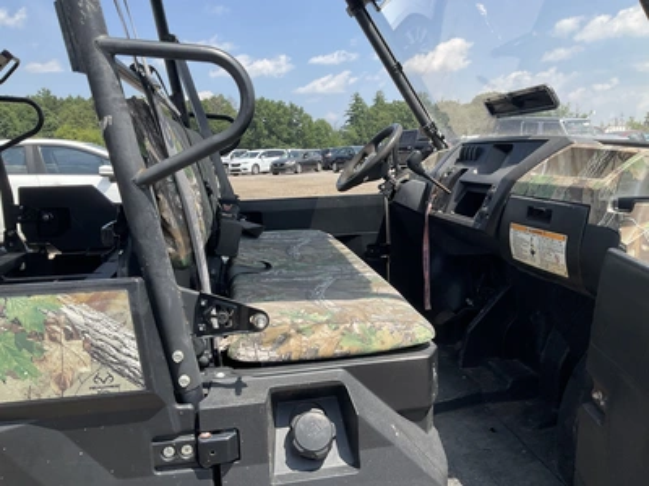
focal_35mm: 29
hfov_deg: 61.7
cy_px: 243
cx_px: 324
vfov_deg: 48.2
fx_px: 544
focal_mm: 3
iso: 25
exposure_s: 1/869
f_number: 1.8
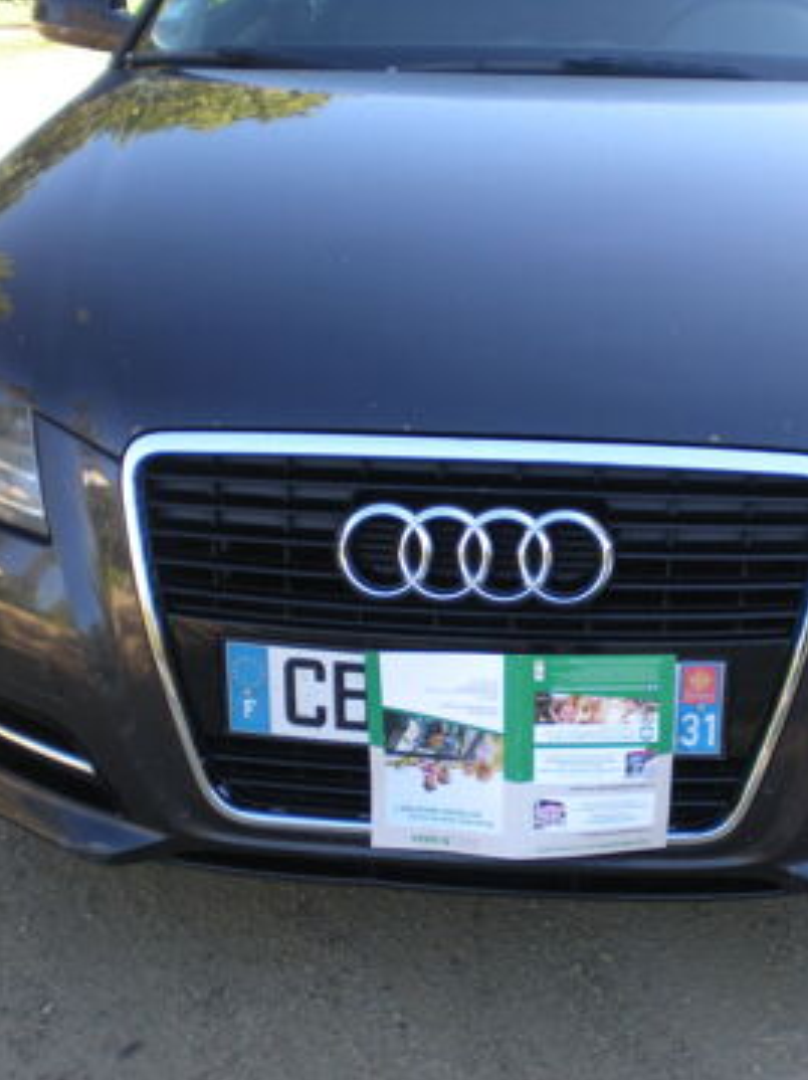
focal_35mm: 51
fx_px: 1589
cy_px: 540
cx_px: 570
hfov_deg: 28.3
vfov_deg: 37.5
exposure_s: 1/86.3
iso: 64
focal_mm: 6.3
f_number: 3.1
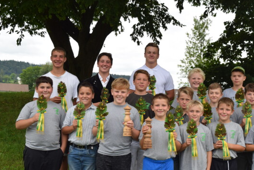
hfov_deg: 35.6
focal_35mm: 56
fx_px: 395
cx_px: 146
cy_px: 112
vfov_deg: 24.1
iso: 400
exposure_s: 1/200
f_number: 7.1
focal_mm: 24
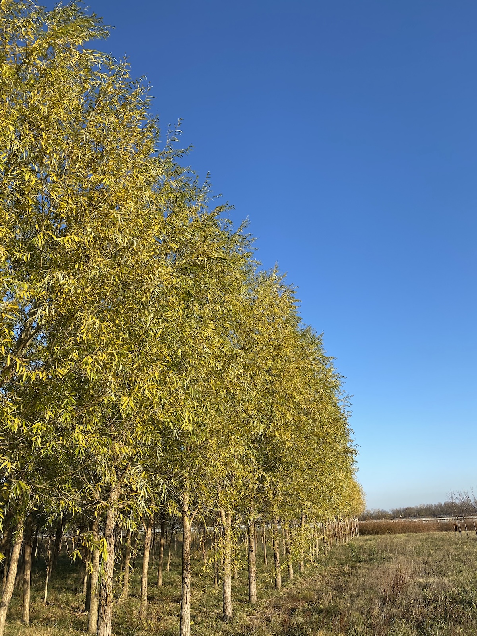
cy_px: 318
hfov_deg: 53.1
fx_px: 478
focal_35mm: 26
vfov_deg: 67.3
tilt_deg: +23.5
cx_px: 238
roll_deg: +2.8
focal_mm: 4.25
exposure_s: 1/1218
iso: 32
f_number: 1.8
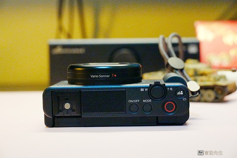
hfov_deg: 27.0
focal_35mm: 75
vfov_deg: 18.2
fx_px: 494
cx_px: 118
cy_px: 79
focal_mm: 50
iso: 12800
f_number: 5
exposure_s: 1/160
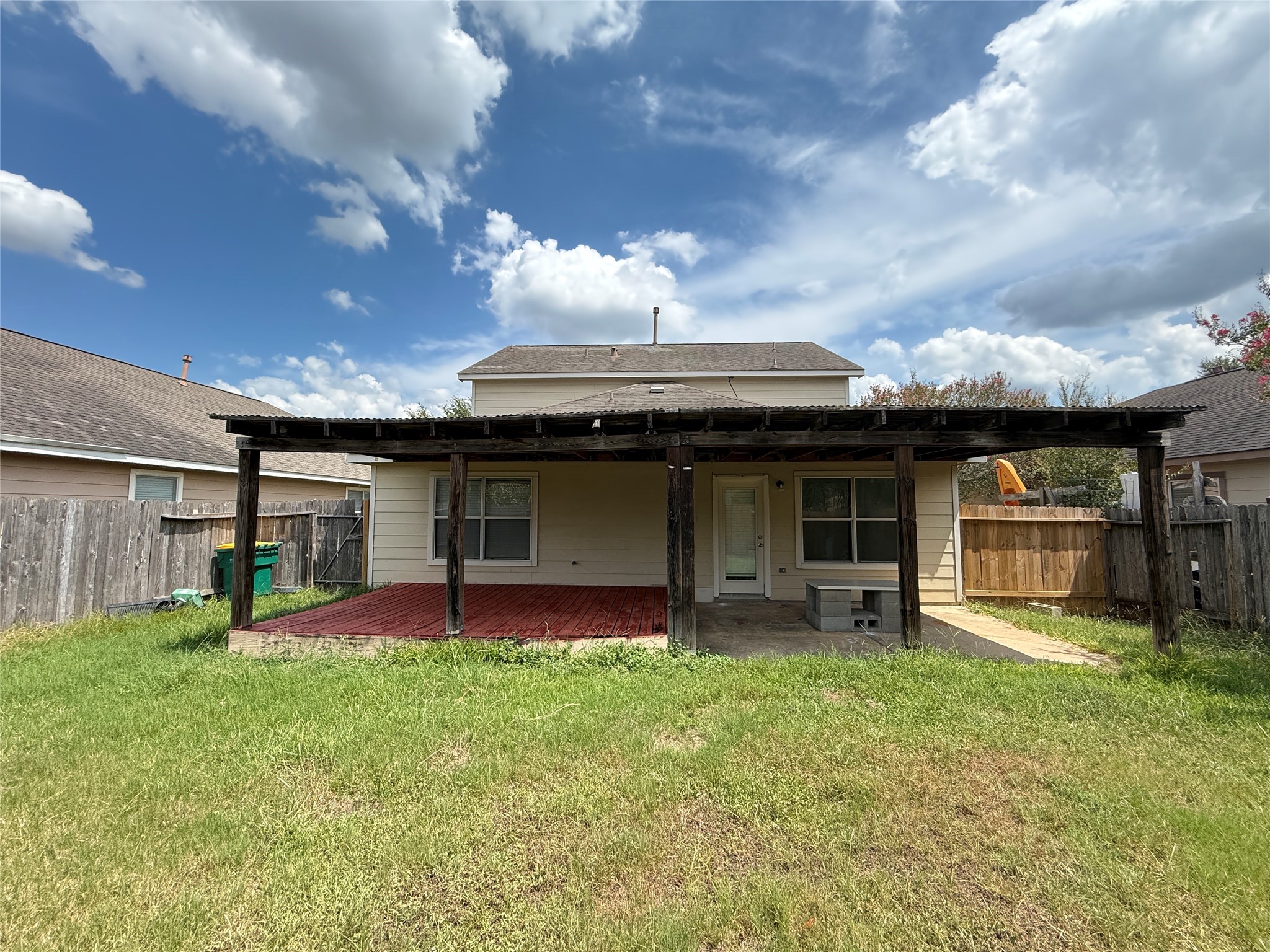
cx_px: 635
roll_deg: -0.3
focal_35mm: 14
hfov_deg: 102.1
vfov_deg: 85.7
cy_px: 476
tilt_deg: +5.0
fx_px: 514
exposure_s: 1/1033
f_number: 2.2
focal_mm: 2.22
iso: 64
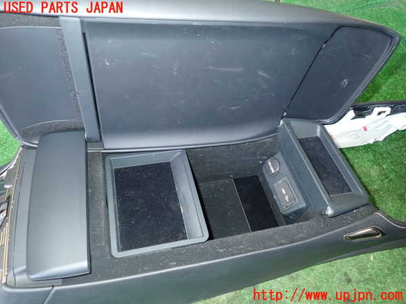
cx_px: 203
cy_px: 152
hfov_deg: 69.4
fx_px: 293
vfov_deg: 54.9
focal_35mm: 25
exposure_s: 1/30
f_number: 2
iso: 200
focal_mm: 4.5
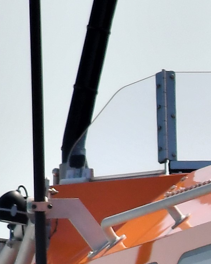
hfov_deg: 0.5
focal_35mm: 2963
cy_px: 570
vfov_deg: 0.7
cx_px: 842
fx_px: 23148
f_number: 8
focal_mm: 300
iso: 400
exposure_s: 1/2000
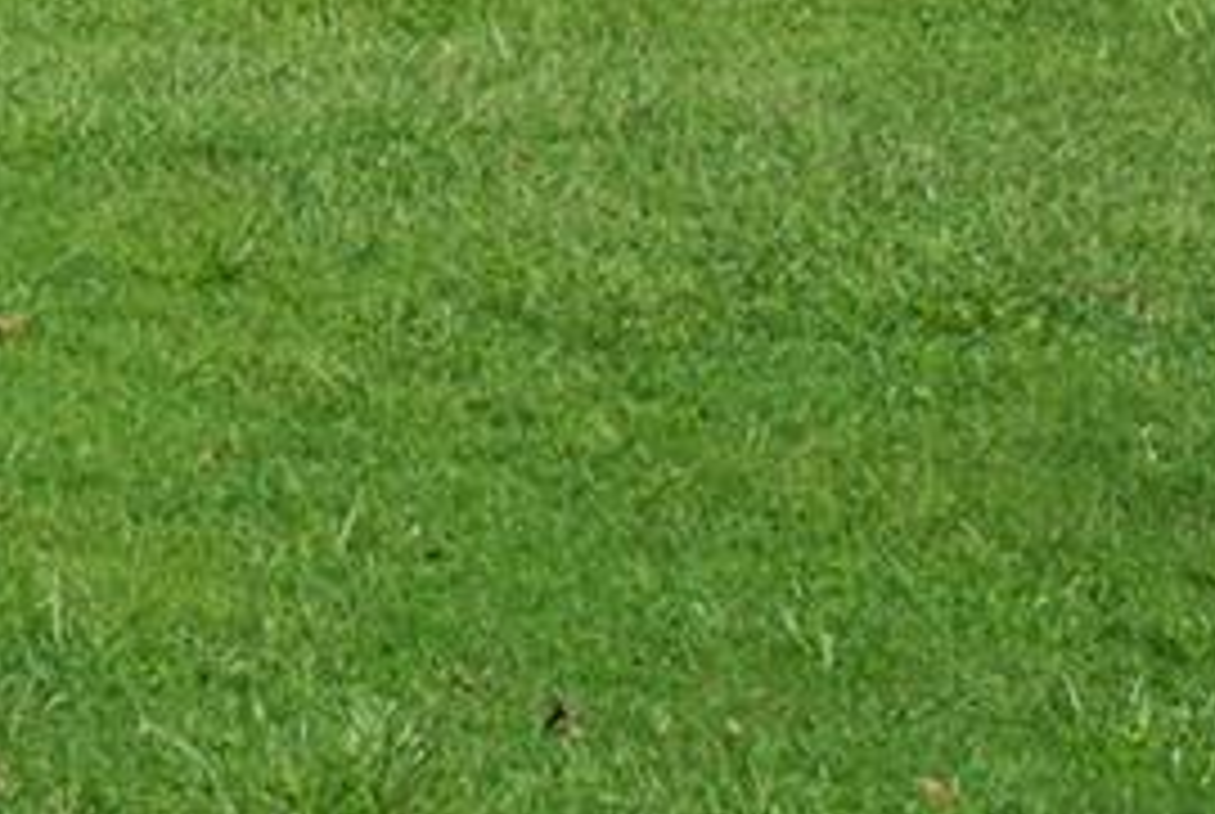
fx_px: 4226
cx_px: -378
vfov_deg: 10.4
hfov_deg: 15.5
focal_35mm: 125
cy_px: -666
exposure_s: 1/250
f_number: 8
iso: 100
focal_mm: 22
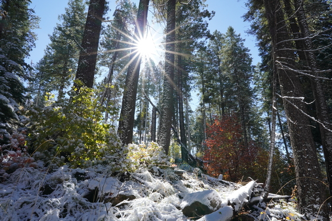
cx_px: 166
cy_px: 110
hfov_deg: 81.2
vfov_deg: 59.5
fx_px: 194
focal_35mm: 21
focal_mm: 14
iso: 500
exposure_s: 1/160
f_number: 16
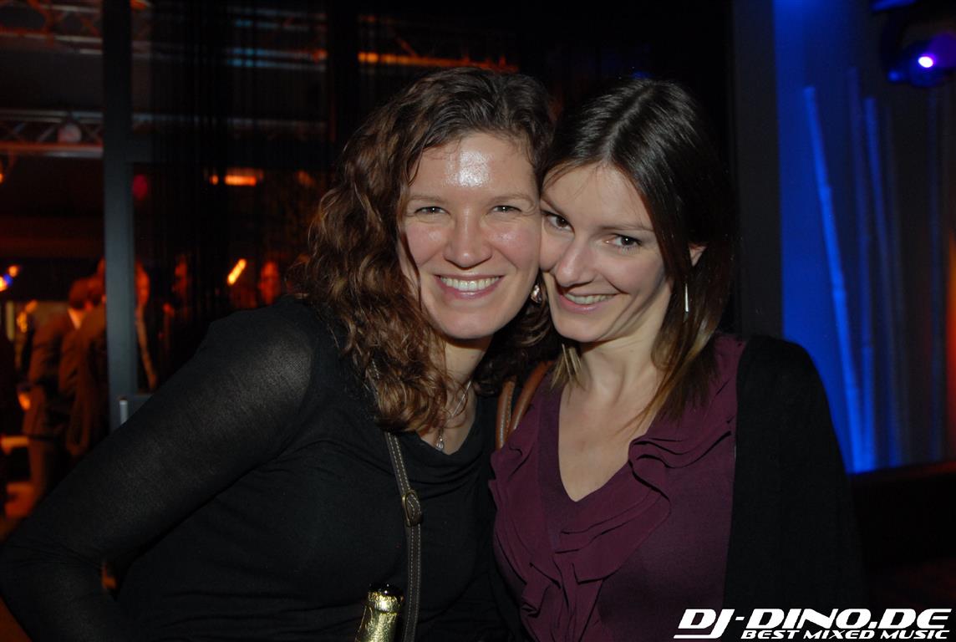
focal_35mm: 36
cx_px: 478
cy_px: 321
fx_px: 958
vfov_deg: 37.0
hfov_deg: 53.0
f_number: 5.6
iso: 400
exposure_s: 1/3
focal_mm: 24
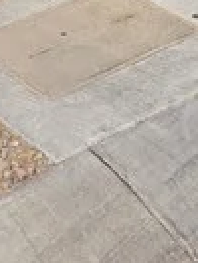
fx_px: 761
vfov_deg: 12.6
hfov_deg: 13.7
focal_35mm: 100
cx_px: -117
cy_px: -447
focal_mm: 2.2
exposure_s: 1/3100
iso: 40
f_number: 1.9
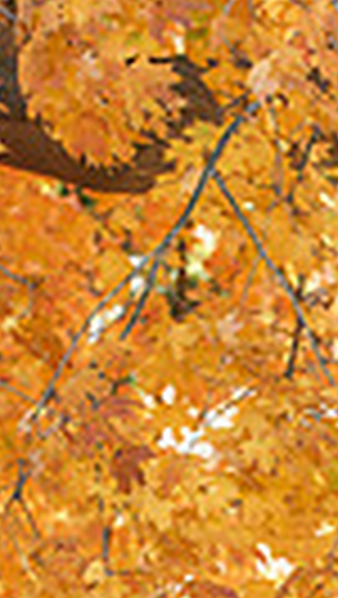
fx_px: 5534
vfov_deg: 6.1
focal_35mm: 348
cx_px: 451
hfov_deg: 3.5
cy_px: 800
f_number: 4.5
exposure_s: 1/400
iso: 500
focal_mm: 98
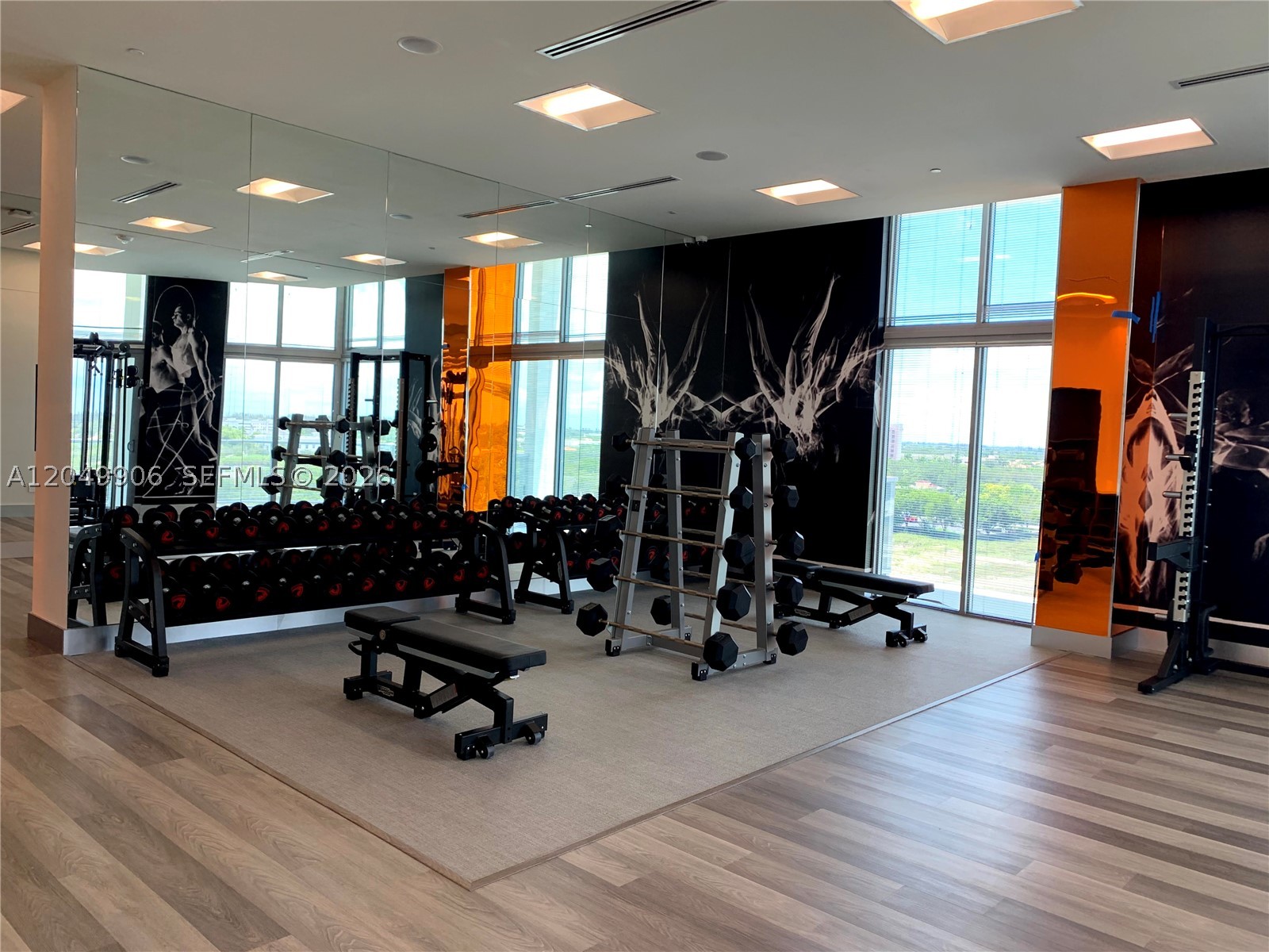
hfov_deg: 67.3
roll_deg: -1.2
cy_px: 476
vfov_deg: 53.1
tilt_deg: -3.5
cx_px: 634
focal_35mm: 26
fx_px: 953
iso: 25
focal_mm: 4.25
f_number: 1.8
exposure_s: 1/122
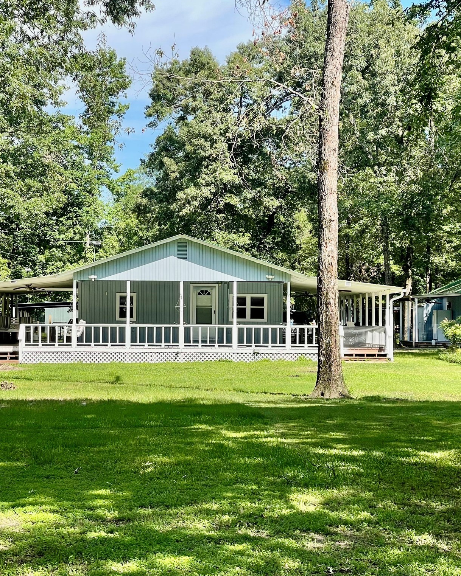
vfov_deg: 22.7
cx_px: 175
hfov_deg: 18.3
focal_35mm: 84
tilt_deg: +1.0
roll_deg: -0.7
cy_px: 287
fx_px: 1433
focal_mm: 7.5
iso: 20
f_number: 2.2
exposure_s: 1/485
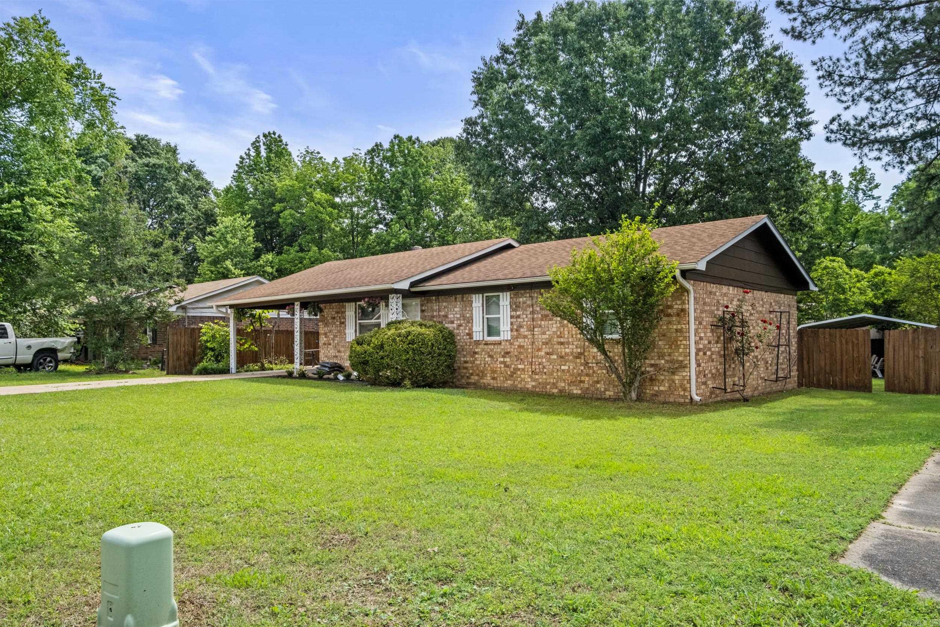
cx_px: 470
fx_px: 627
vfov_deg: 53.1
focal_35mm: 24
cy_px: 314
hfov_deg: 73.7
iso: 400
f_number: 10
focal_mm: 15.9
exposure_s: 1/80
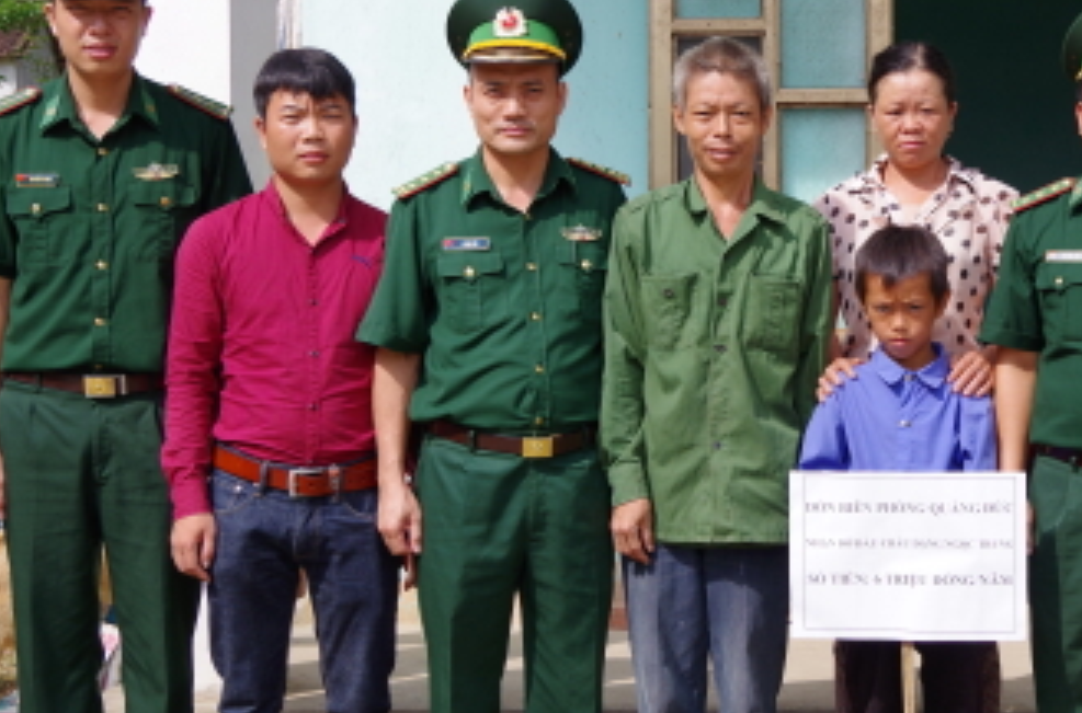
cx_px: 862
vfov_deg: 17.6
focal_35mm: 77
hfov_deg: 25.9
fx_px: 2307
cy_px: 325
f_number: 5.6
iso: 200
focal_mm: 31
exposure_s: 1/500
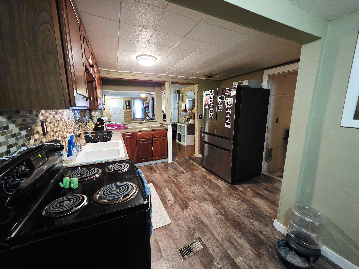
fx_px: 135
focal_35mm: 13
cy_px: 134
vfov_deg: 89.9
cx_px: 180
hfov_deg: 106.2
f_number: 1.9
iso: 800
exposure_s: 1/60.2
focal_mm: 2.2
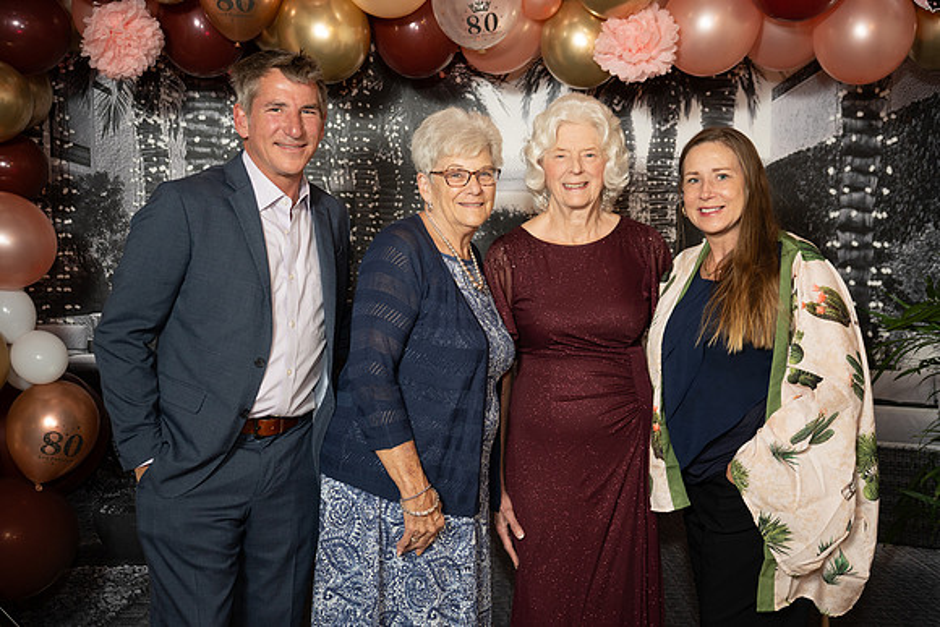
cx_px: 470
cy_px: 314
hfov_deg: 45.4
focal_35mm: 43
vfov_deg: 31.2
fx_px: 1123
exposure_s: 1/160
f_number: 2.8
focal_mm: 43
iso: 1000
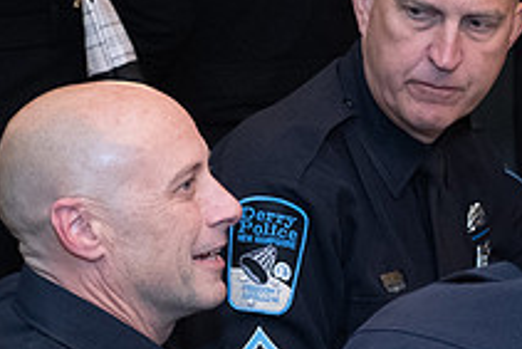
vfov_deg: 10.1
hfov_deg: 15.1
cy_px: 281
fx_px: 1973
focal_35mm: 136
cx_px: 323
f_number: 3.2
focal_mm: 23
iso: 1600
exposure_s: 1/125
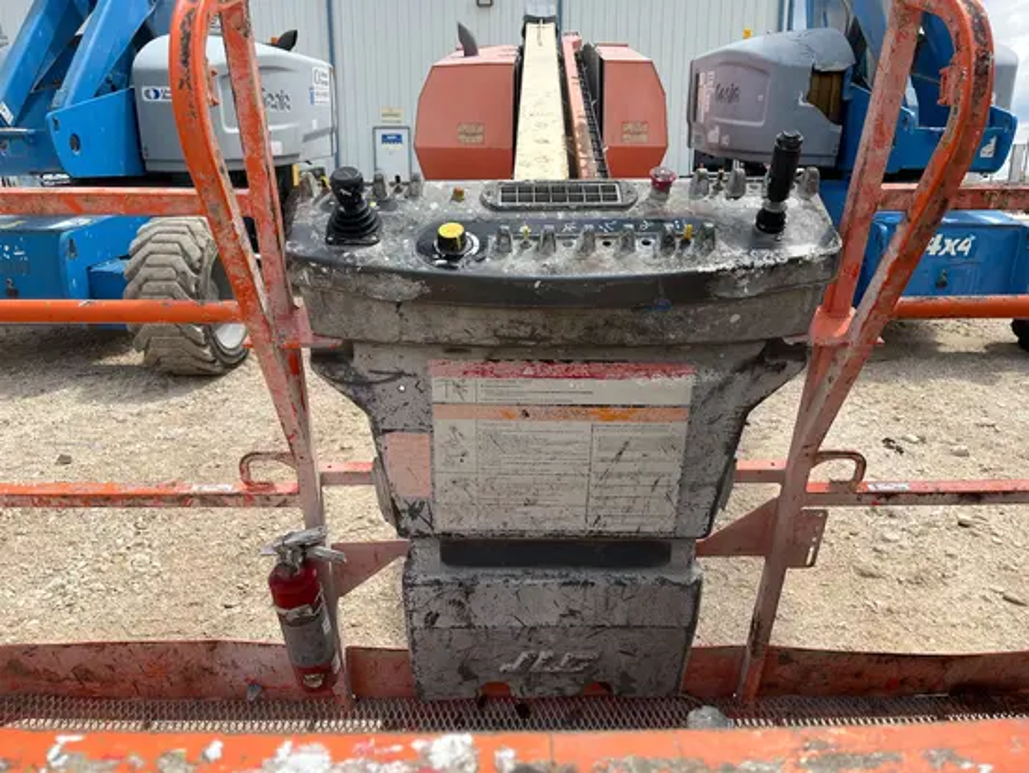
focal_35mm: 26
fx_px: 773
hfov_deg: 67.3
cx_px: 514
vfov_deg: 53.1
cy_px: 386
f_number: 1.6
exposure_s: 1/2571
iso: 50
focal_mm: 5.1
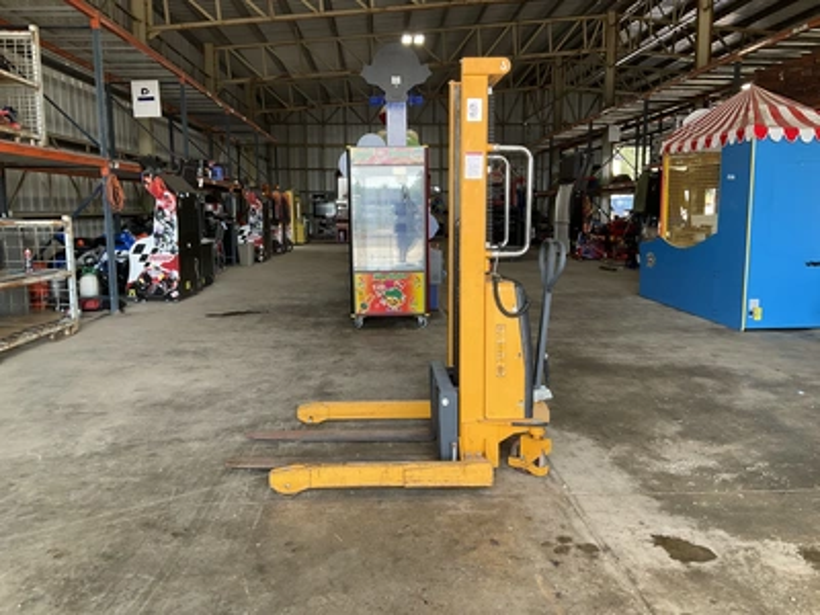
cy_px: 308
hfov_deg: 61.7
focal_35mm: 29
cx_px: 410
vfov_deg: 48.2
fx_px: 687
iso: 40
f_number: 1.8
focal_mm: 3
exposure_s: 1/122
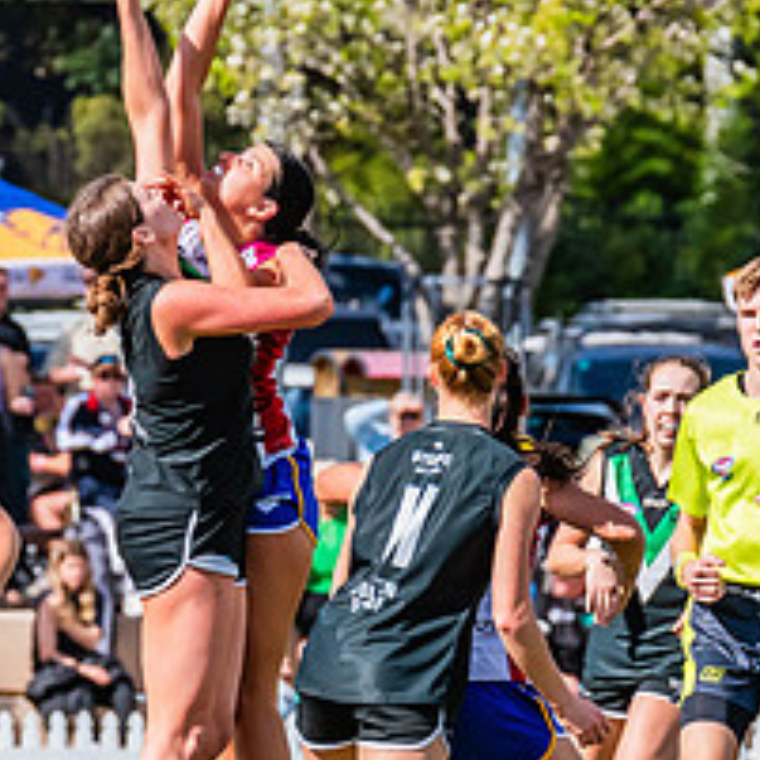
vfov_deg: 1.5
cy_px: 495
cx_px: 183
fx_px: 28143
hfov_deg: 1.5
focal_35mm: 1133
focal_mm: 360
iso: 800
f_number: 11
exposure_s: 1/1250
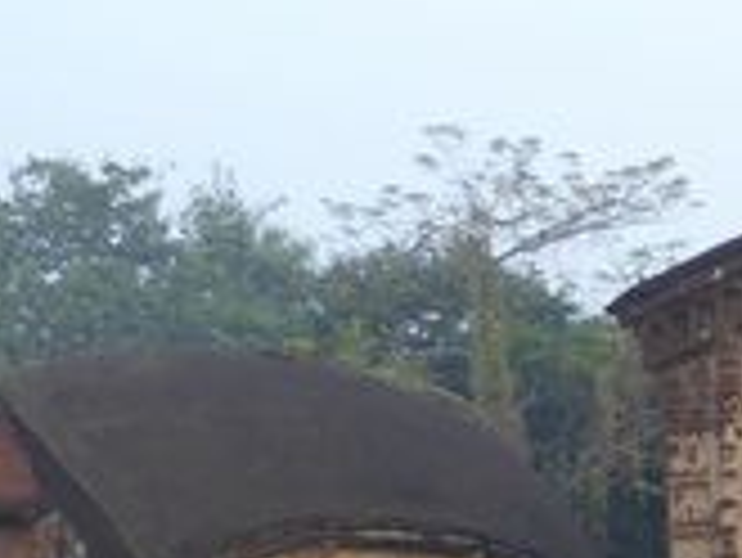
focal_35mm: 121
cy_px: 666
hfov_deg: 14.0
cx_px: 1435
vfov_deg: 12.0
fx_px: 2596
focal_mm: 4.3
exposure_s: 1/100
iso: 80
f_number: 3.3
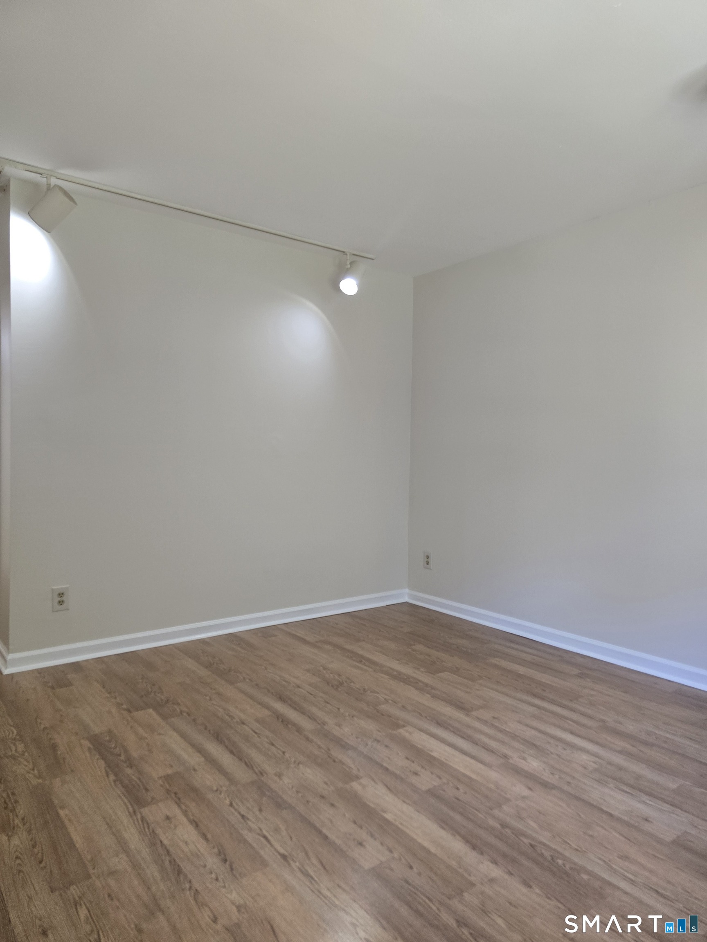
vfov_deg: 73.9
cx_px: 354
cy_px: 471
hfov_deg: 58.9
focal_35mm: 23
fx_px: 626
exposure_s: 1/120
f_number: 1.7
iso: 320
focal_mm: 6.3
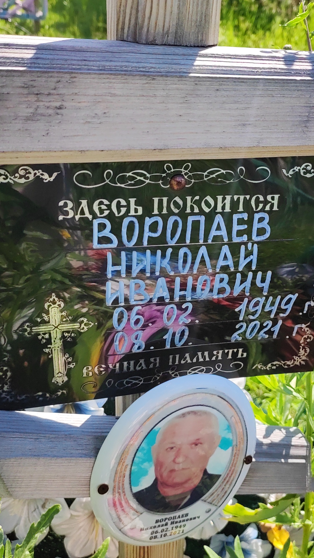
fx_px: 548
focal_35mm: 37
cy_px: 277
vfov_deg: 54.0
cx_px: 218
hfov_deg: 31.6
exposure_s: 1/3333
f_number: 1.79
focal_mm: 4.7
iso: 400
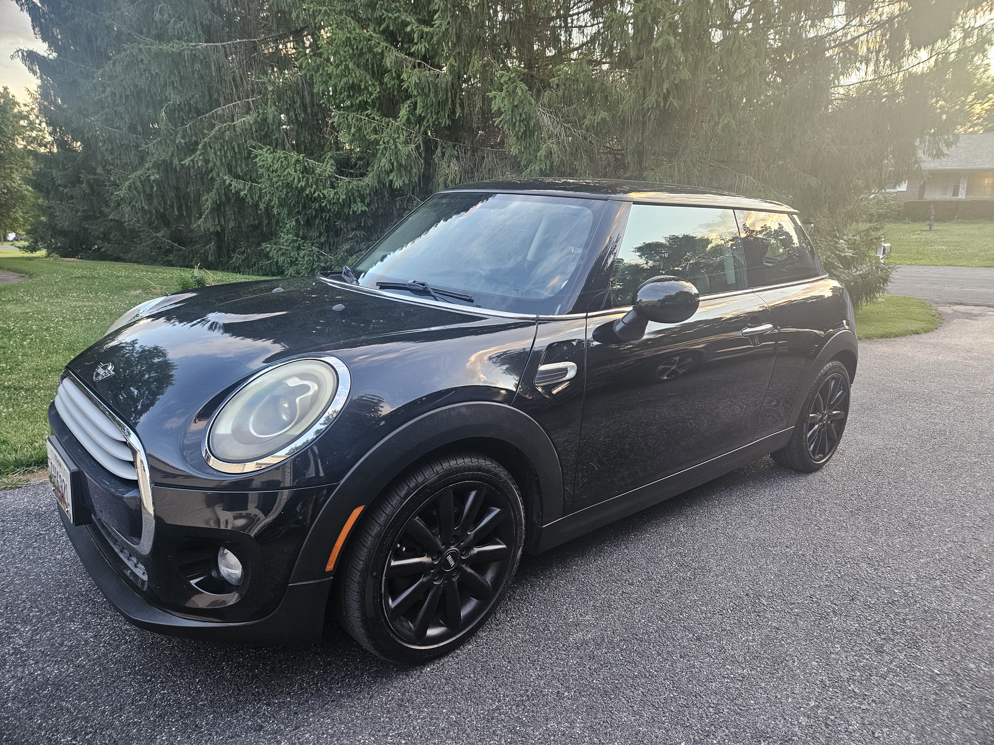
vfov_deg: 58.9
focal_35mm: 23
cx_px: 497
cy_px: 372
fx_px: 660
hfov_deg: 73.9
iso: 400
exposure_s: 1/120
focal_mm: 5.4
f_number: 1.8
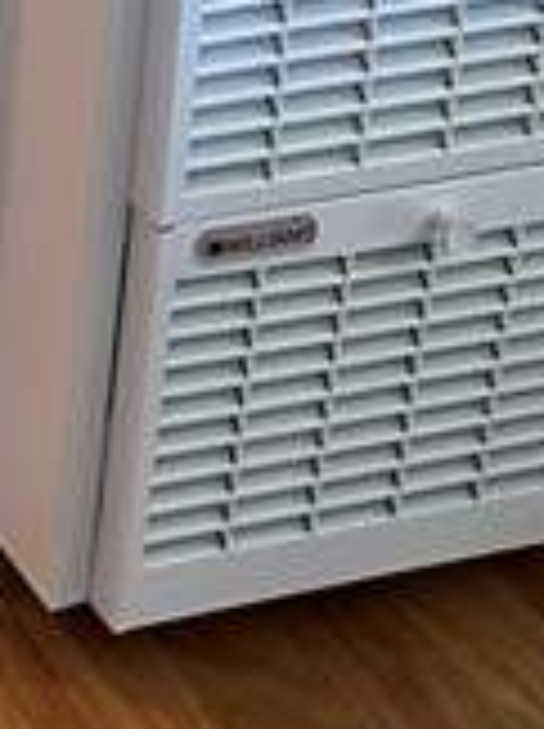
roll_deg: -2.3
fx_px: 3193
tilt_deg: -15.5
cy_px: -945
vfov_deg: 11.2
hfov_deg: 9.1
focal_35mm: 152
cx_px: -611
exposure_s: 1/60
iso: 160
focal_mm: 6.86
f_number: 1.78
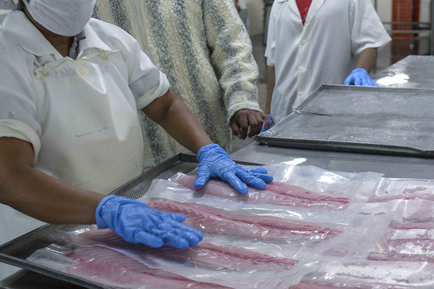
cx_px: 247
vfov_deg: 25.5
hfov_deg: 37.4
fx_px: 639
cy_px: 113
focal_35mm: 53
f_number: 5
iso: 2000
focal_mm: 35
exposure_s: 1/160
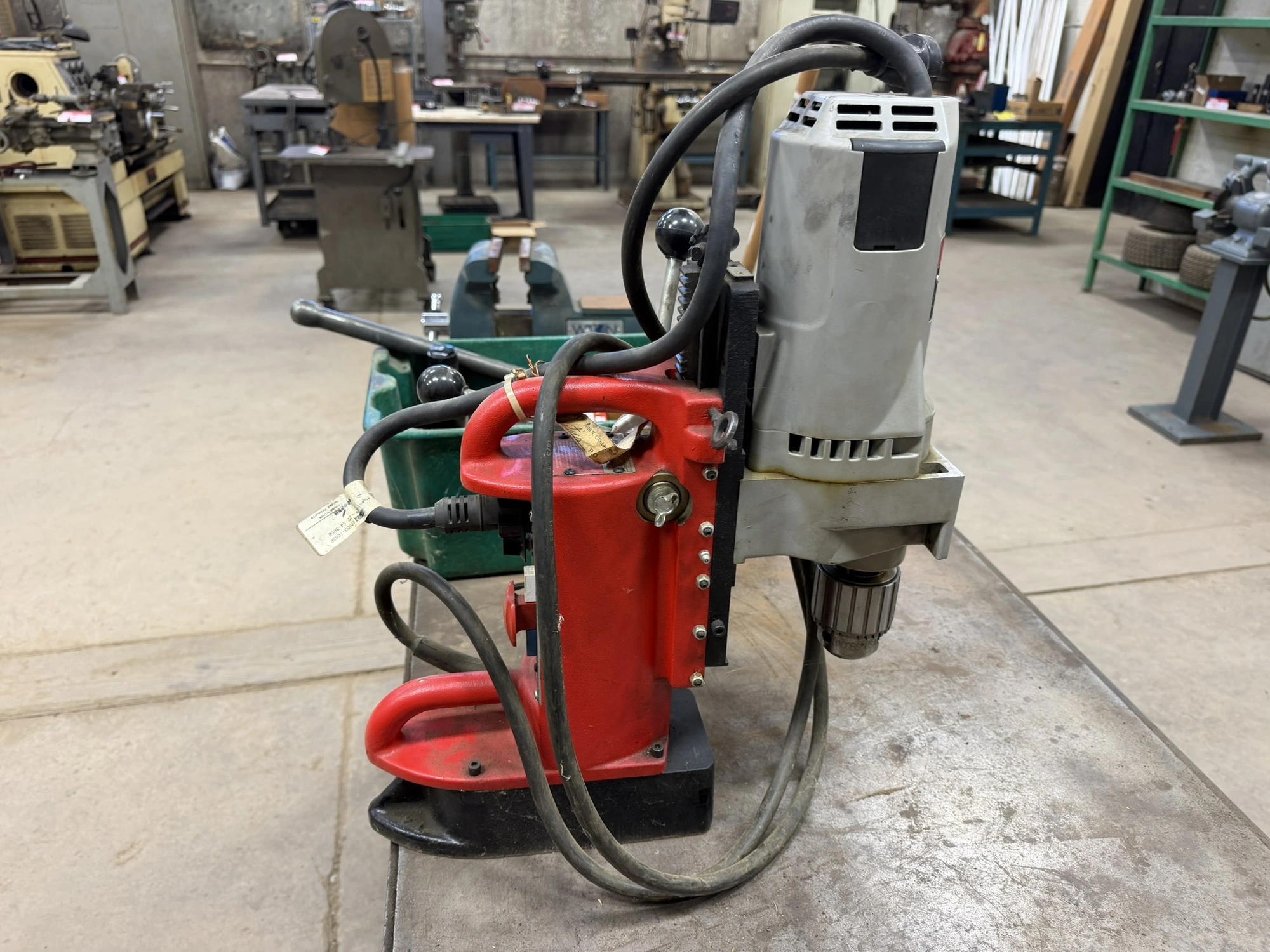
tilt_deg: -26.5
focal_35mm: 24
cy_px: 476
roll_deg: -1.5
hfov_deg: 71.6
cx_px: 635
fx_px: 881
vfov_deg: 56.8
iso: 160
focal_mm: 6.76
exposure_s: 1/120
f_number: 1.78
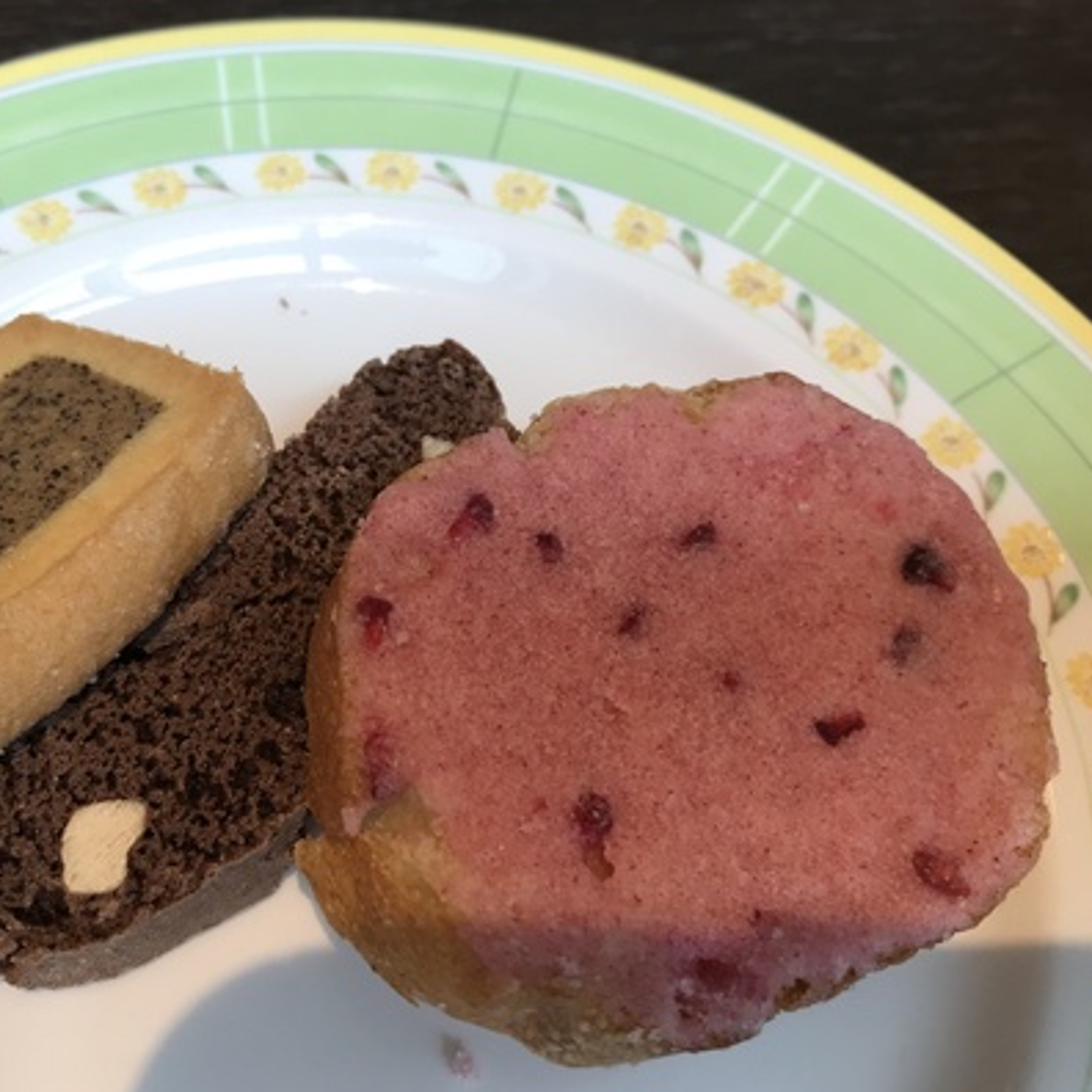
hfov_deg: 46.5
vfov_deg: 47.2
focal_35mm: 35
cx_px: 361
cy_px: 576
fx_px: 1249
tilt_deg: -61.1
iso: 32
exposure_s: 1/120
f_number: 1.8
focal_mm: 3.99
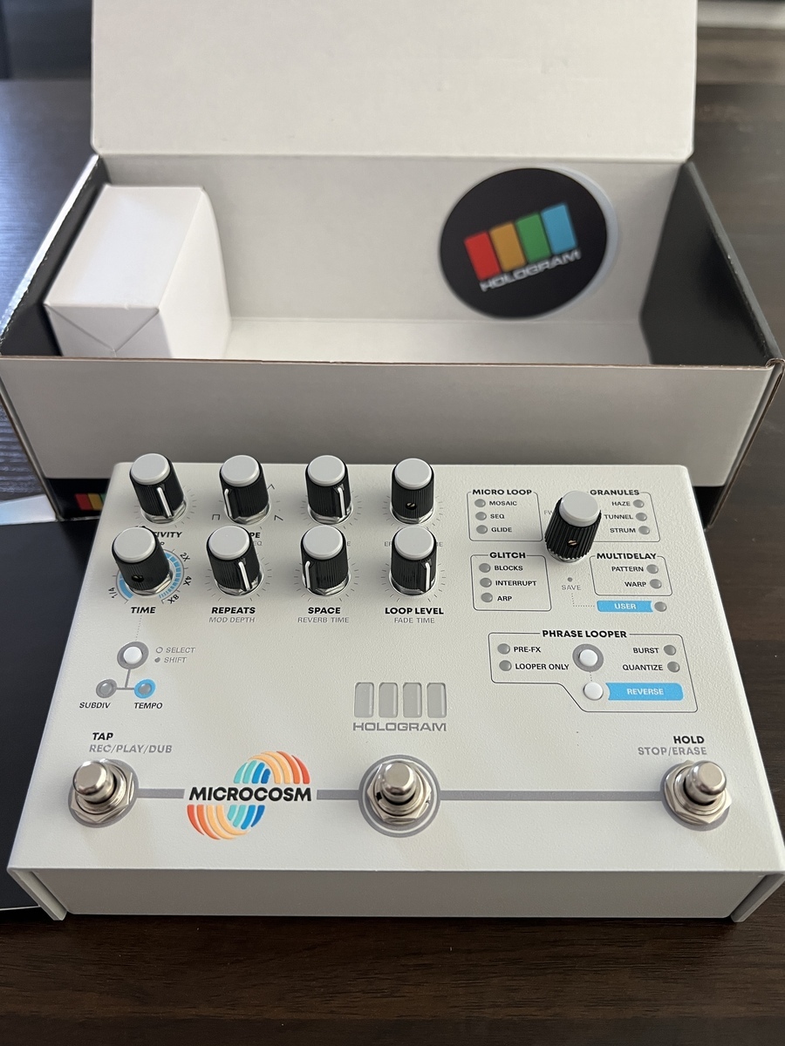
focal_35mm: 26
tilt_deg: -47.9
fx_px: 786
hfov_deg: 53.1
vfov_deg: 67.3
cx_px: 392
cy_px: 523
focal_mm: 5.7
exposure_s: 1/60
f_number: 1.5
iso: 200
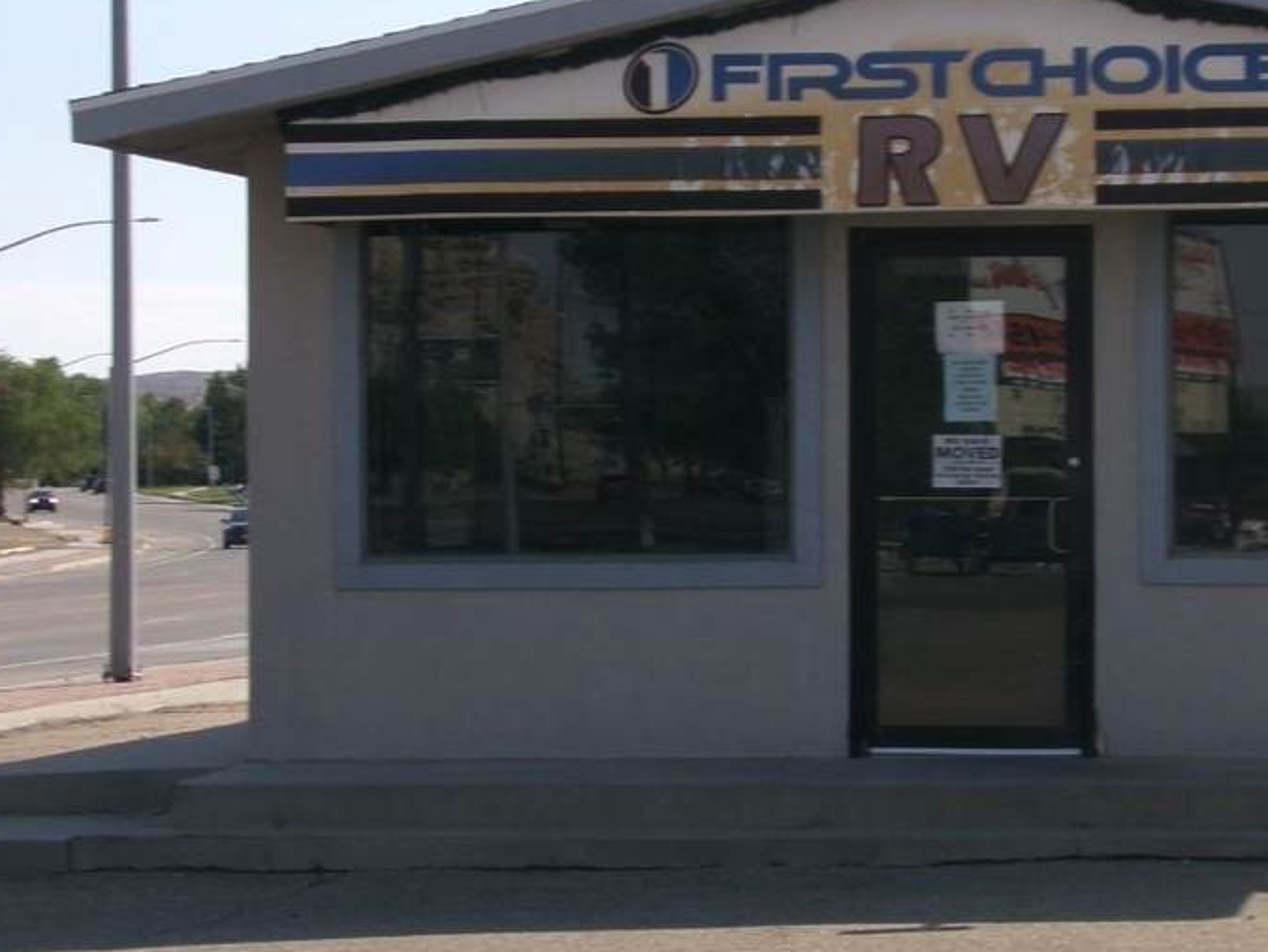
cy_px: 487
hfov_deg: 15.0
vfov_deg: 11.3
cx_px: 941
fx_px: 4800
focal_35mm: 131
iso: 100
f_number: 13.99
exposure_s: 1/70
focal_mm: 12.3
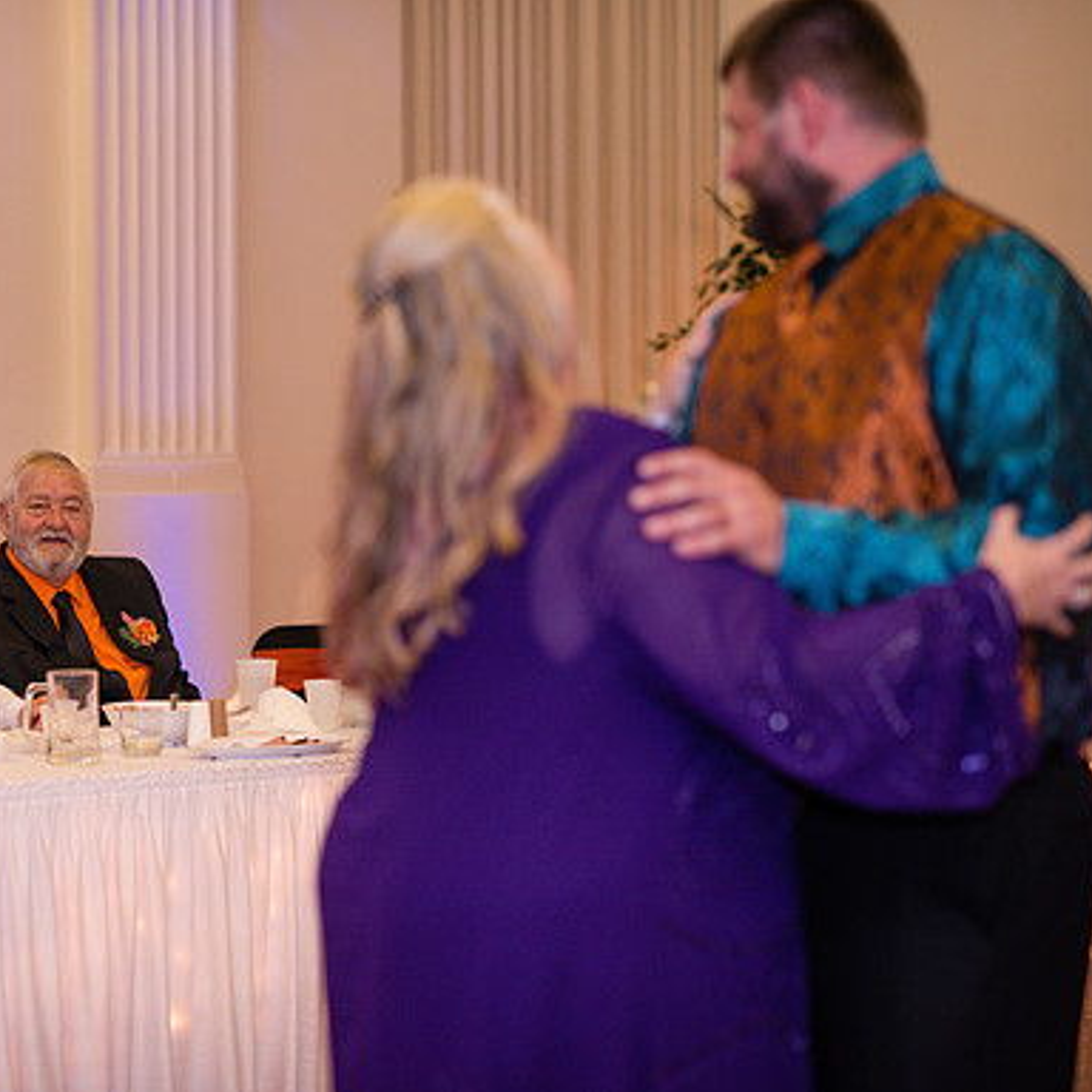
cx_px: 287
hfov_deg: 15.9
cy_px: 547
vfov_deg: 16.0
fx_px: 3890
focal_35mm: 109
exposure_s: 1/125
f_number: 2.2
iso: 640
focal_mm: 85
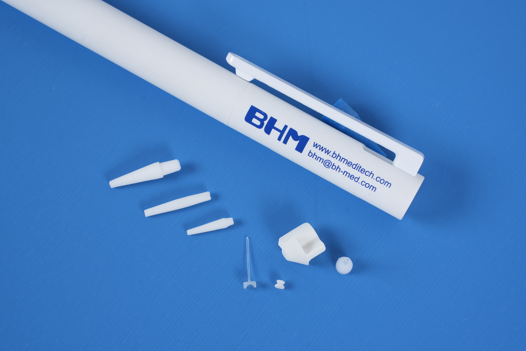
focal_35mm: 95
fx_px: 1388
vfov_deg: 14.4
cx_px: 261
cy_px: 177
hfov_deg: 21.5
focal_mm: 75
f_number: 11
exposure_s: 1/100
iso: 125
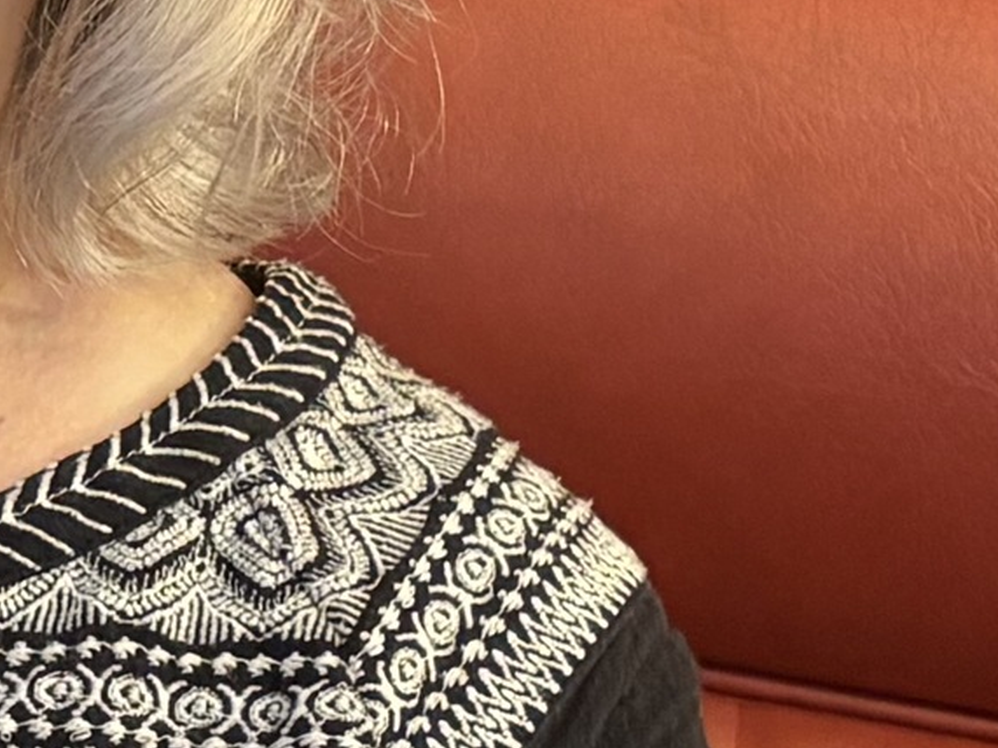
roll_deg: -9.6
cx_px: -336
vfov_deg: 8.5
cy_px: 757
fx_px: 4987
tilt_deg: -8.5
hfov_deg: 11.1
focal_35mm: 173
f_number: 1.6
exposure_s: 1/33
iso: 400
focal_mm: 5.96
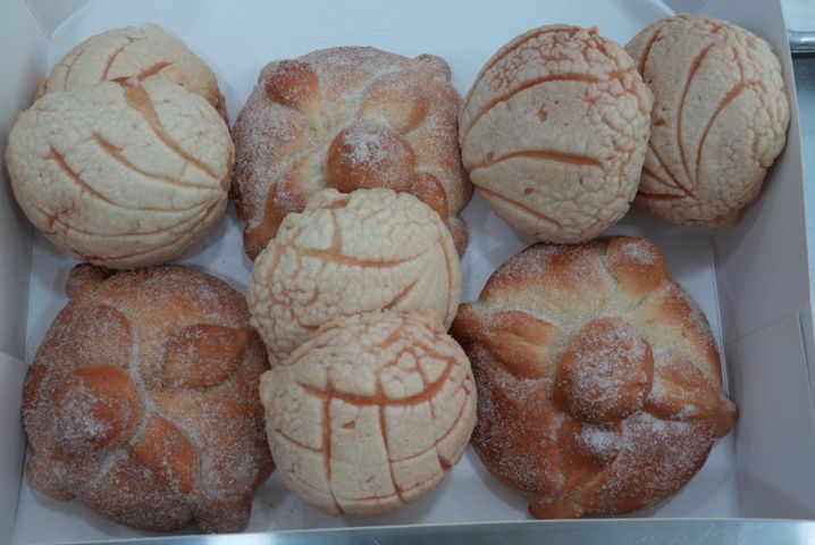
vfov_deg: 32.0
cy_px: 272
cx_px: 408
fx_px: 952
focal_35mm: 42
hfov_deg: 46.4
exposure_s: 1/160
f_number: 7.1
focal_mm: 28
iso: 1600
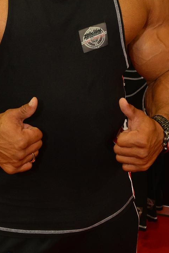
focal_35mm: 72
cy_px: 44
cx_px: 57
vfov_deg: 27.4
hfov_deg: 18.9
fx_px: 506
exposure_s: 1/60
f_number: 7.1
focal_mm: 32
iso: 1000
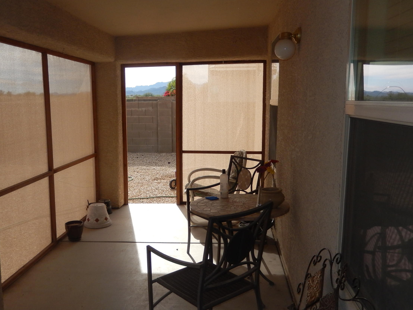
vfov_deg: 41.8
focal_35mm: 34
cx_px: 175
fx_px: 406
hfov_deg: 53.7
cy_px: 161
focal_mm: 4.5
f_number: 3.4
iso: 125
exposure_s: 1/800
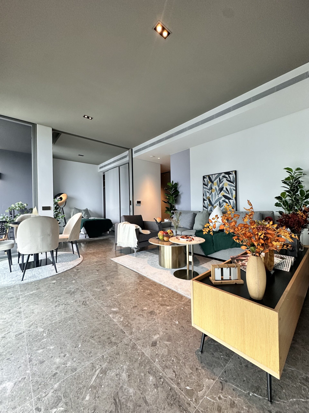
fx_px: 167
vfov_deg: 102.1
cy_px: 206
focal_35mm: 14
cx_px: 154
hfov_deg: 85.7
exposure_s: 1/99
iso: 200
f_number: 2.2
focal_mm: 2.22
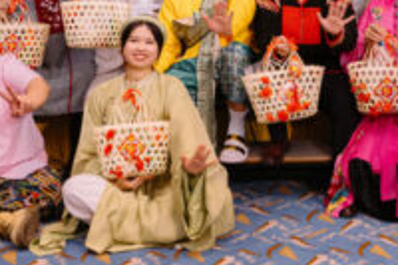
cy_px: -109
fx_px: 1040
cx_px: 312
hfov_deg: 21.4
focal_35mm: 94
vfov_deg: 13.8
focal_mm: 26.9
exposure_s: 1/200
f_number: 4
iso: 2500
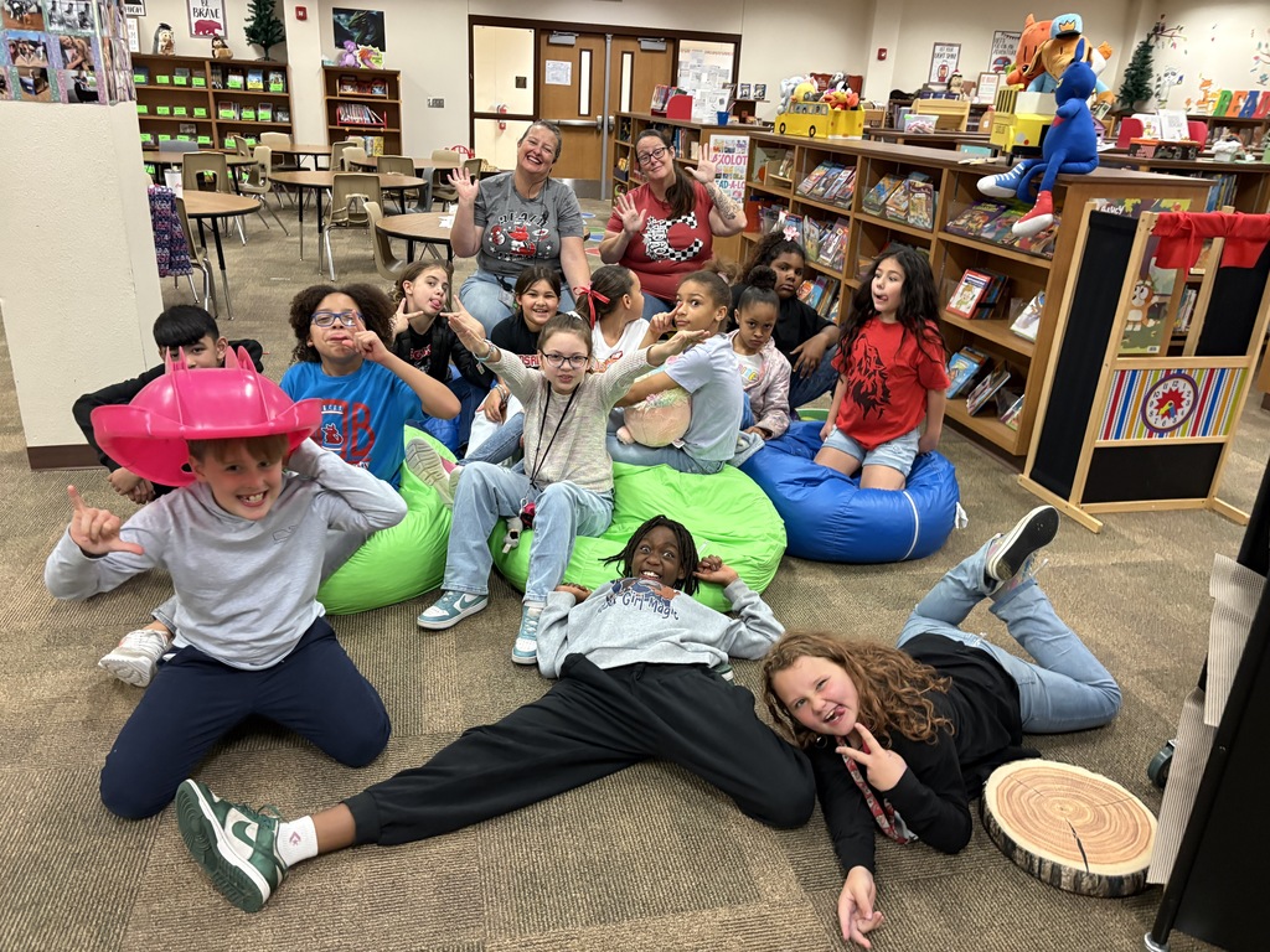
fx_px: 954
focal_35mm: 26
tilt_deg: -22.6
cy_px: 476
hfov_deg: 67.3
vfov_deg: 53.1
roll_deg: -2.4
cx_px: 635
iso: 320
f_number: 1.6
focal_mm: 5.96
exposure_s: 1/60
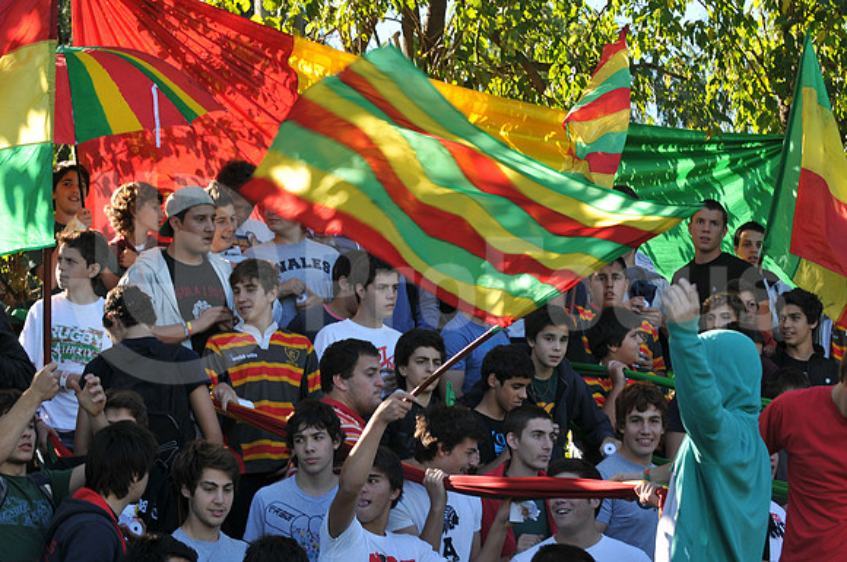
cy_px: 281
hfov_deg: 19.5
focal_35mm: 105
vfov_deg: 13.0
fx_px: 2467
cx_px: 424
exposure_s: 1/200
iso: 200
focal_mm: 70
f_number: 5.6
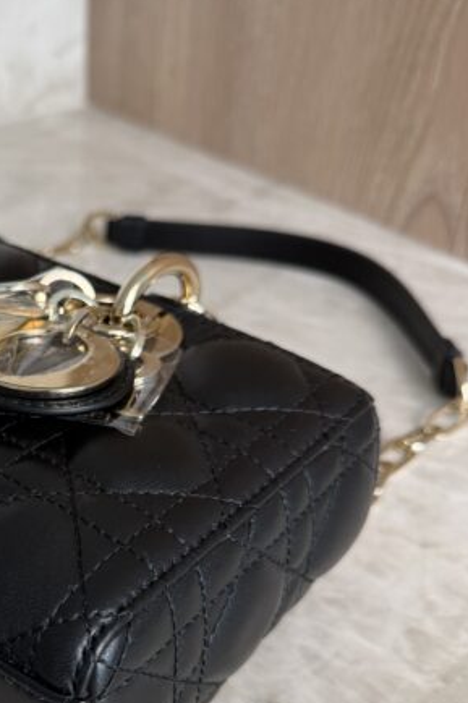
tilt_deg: -36.8
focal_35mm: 46
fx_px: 898
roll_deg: +2.5
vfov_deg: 42.1
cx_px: -15
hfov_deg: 27.3
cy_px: 481
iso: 100
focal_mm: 6.76
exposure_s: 1/120
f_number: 1.78
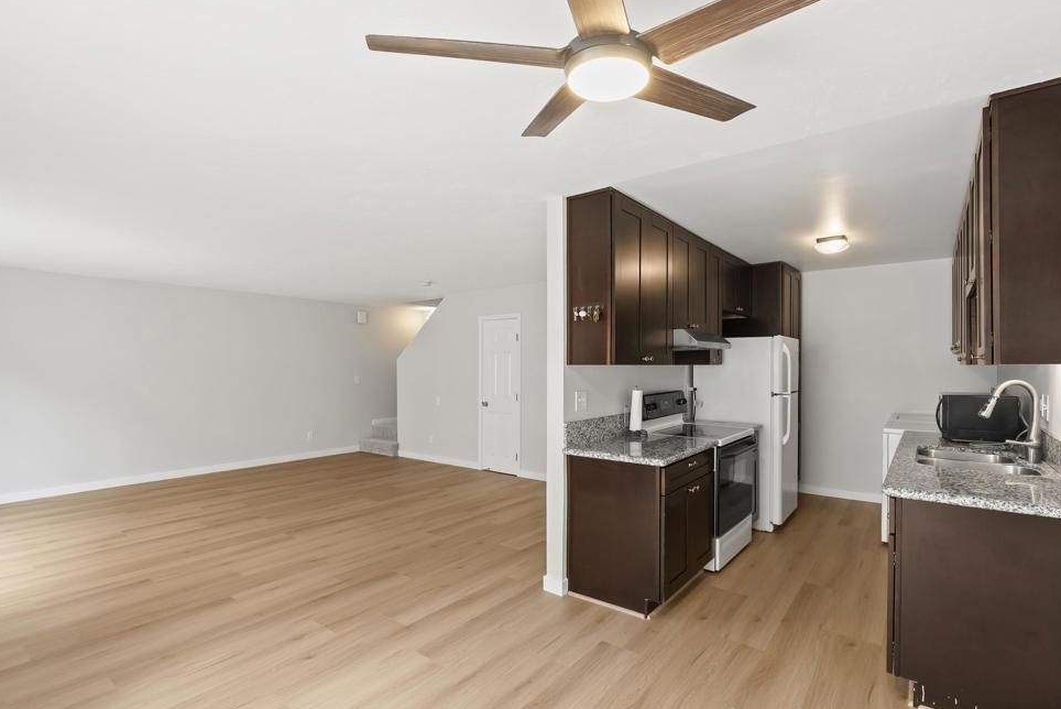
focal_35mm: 17
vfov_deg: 70.5
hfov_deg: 93.2
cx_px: 547
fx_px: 501
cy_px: 366
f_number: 8
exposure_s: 1/6
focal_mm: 16
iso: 500
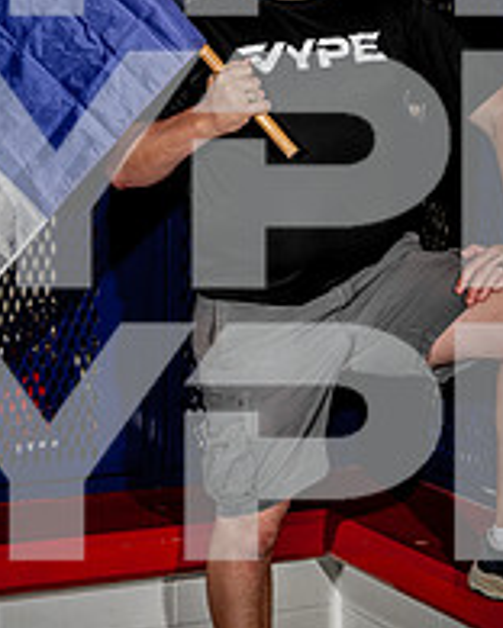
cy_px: 178
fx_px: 1731
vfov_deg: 20.5
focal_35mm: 93
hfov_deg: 16.4
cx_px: 123
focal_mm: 28
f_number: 6.3
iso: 100
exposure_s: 1/125
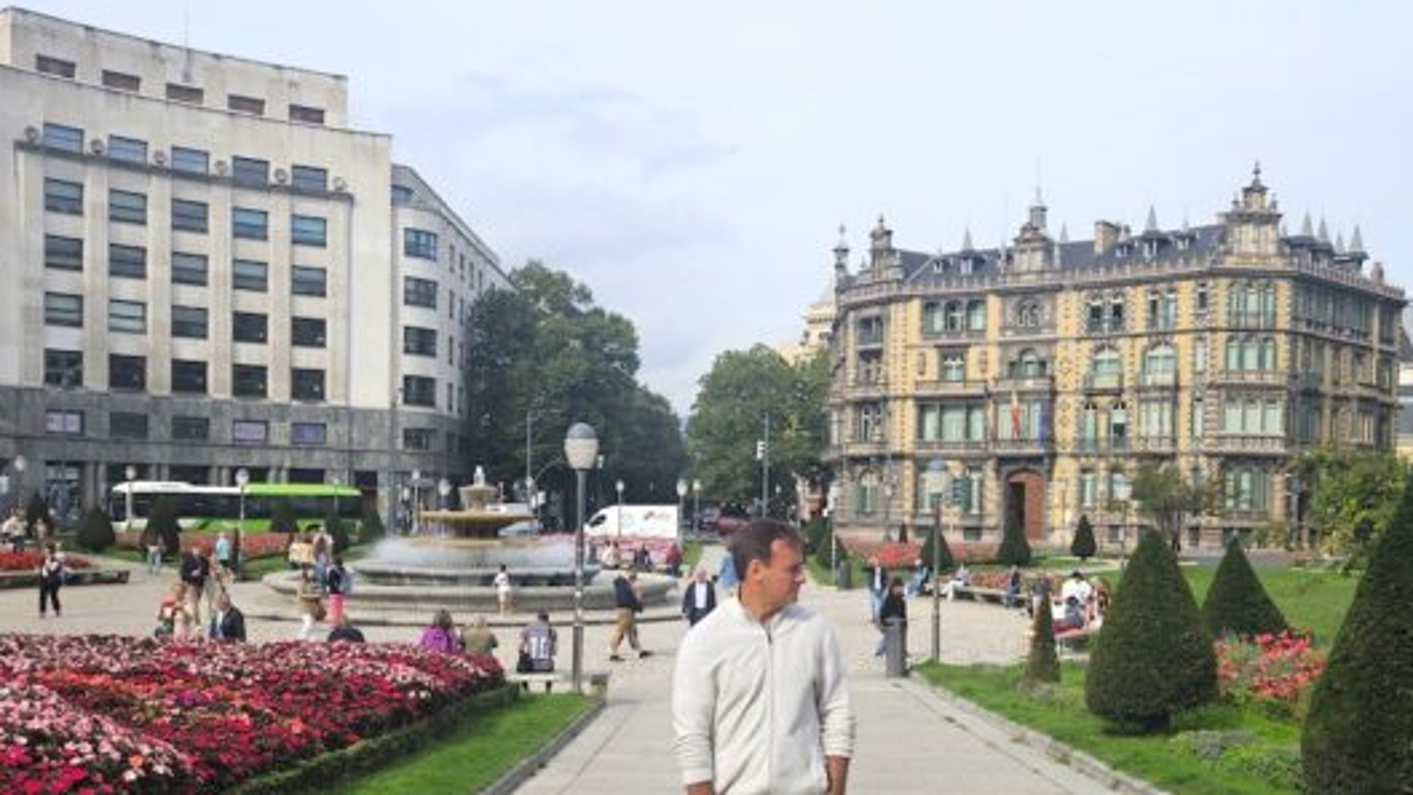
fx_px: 1424
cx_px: 752
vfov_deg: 31.0
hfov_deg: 52.7
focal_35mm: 38
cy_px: 530
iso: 25
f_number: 1.8
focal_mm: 5.4
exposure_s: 1/1829
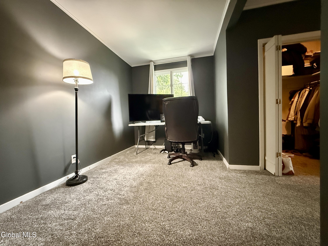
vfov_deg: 85.7
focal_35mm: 14
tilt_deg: -1.7
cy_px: 123
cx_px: 164
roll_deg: +2.1
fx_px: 133
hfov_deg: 102.1
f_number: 2.2
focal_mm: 2.22
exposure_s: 1/40
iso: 1600
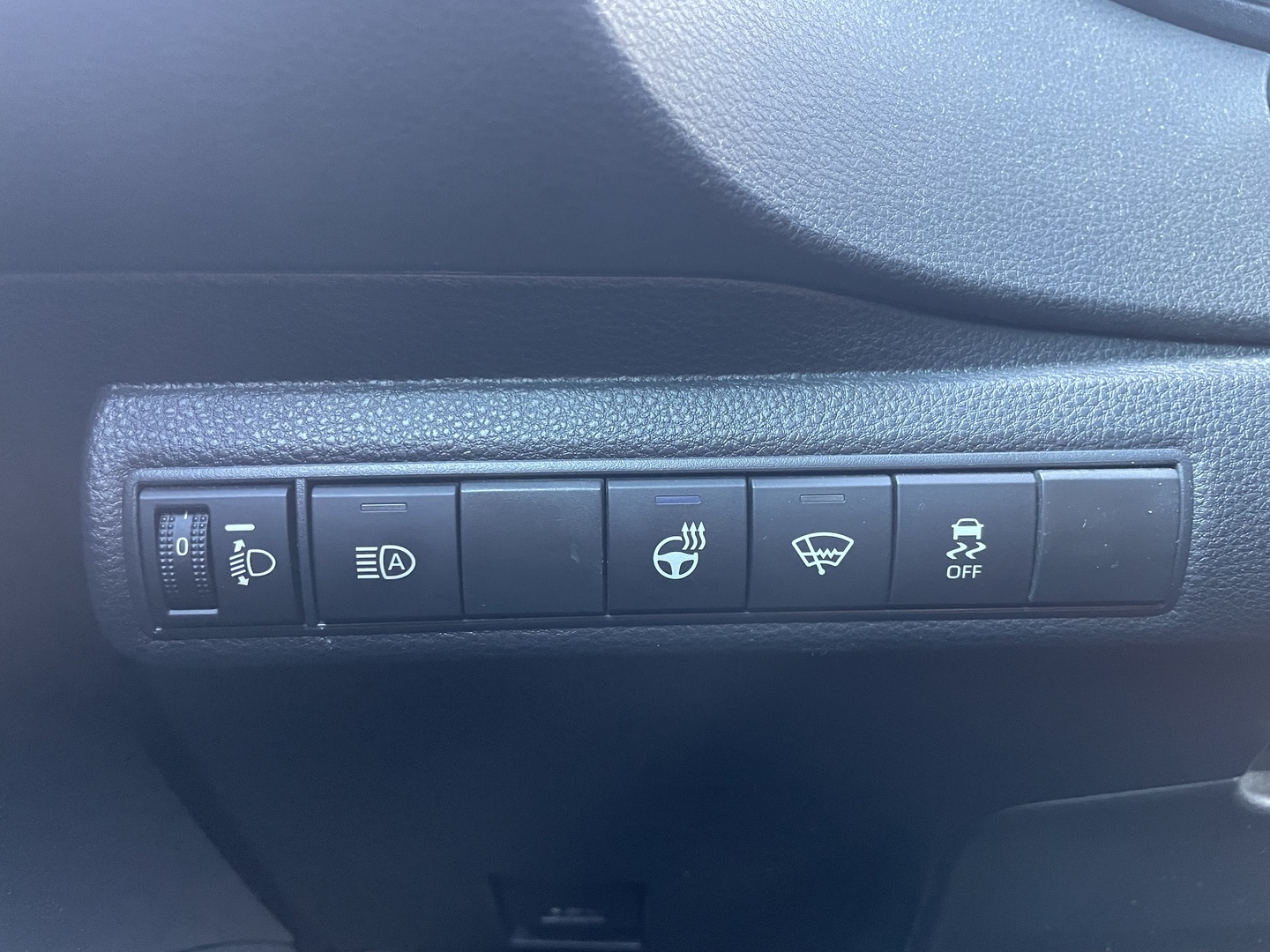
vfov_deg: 53.1
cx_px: 635
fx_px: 954
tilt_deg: -2.1
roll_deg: +3.5
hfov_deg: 67.3
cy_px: 476
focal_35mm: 26
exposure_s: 1/39
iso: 640
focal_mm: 4.2
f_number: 1.6
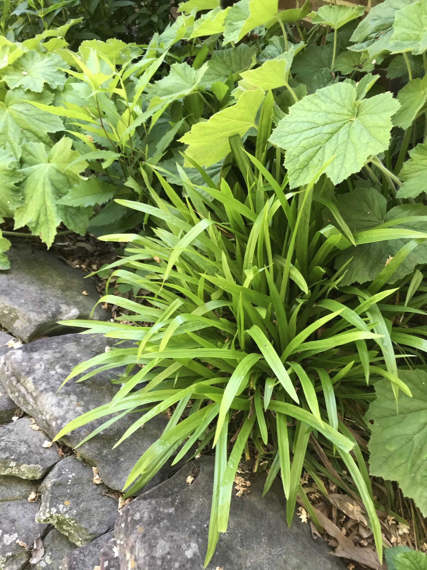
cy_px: 285
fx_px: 461
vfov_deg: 63.4
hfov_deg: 49.7
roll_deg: +5.4
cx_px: 214
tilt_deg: -43.0
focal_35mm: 28
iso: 32
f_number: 1.8
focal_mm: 3.99
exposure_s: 1/47
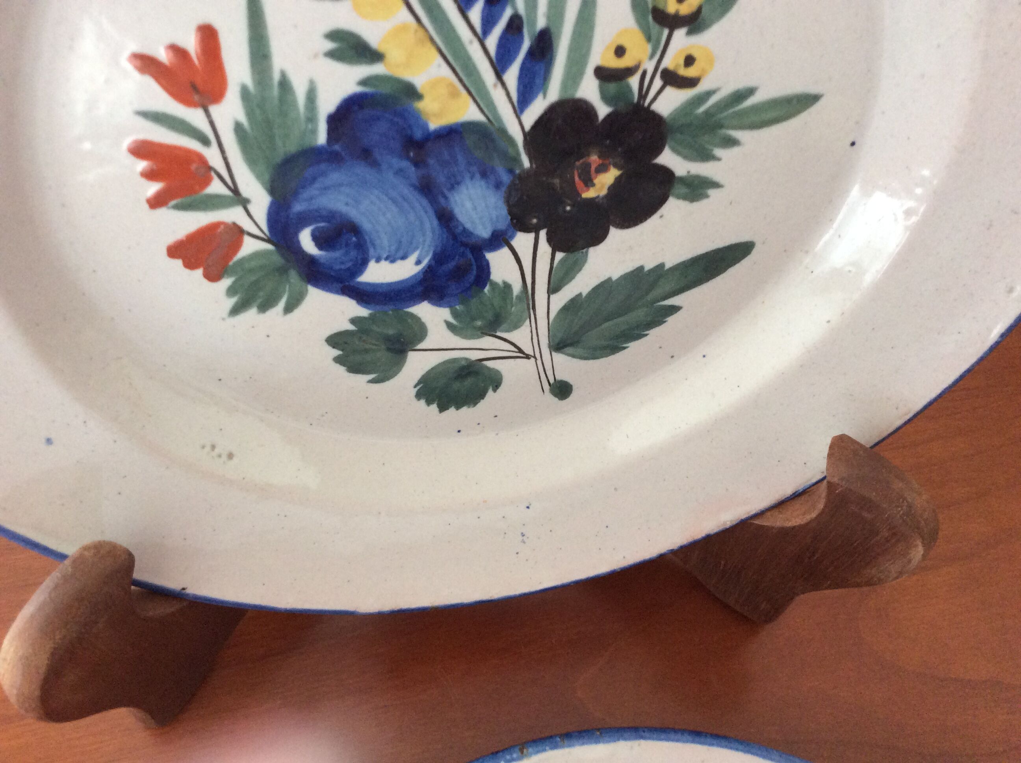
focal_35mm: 32
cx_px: 510
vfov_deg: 44.1
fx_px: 942
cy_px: 382
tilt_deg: -57.7
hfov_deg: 56.9
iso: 160
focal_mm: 3.3
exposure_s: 1/25
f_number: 2.4
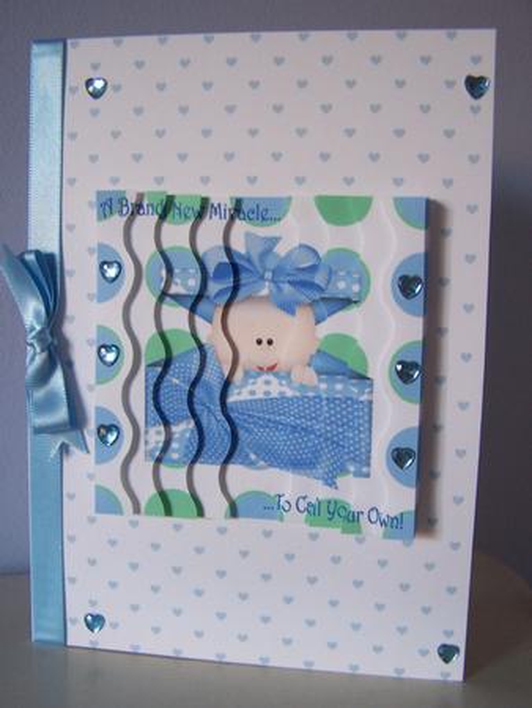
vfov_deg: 49.0
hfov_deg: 37.8
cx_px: 266
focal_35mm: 38
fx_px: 778
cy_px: 354
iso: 140
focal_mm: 6.3
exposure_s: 1/15
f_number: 2.8
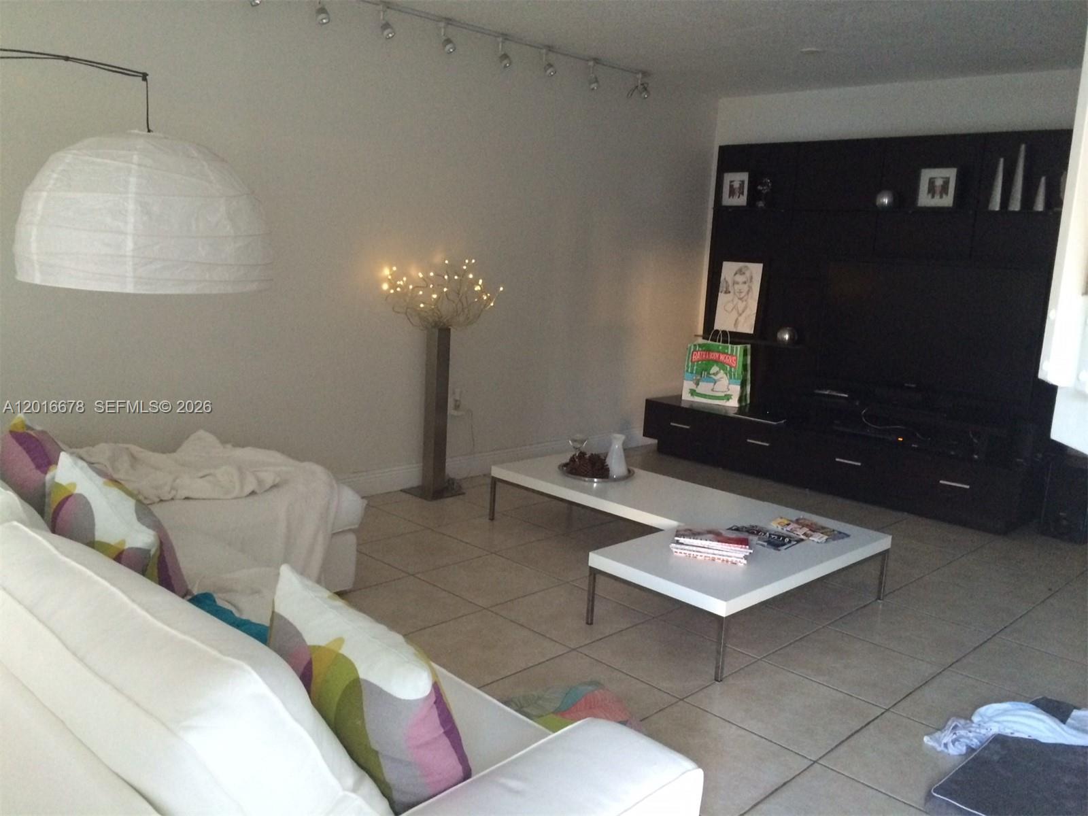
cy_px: 408
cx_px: 544
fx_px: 943
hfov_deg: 60.0
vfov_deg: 46.8
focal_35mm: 30
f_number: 2.2
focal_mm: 4.12
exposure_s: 1/24
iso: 320
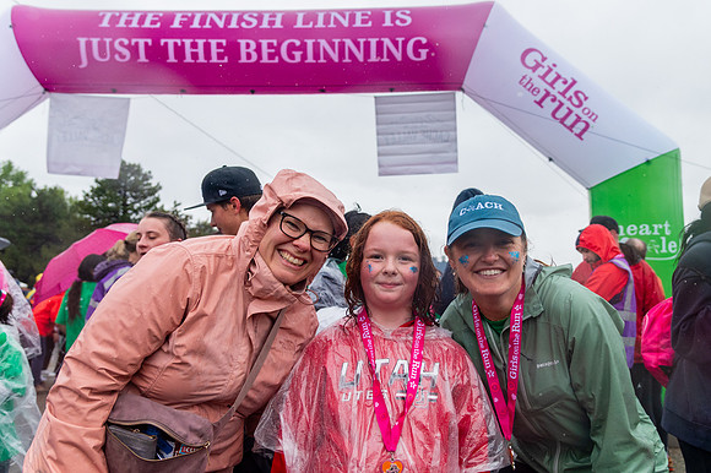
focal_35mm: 29
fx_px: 580
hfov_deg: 63.0
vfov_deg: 44.4
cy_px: 220
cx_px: 383
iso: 1600
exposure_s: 1/3200
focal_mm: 24
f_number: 4
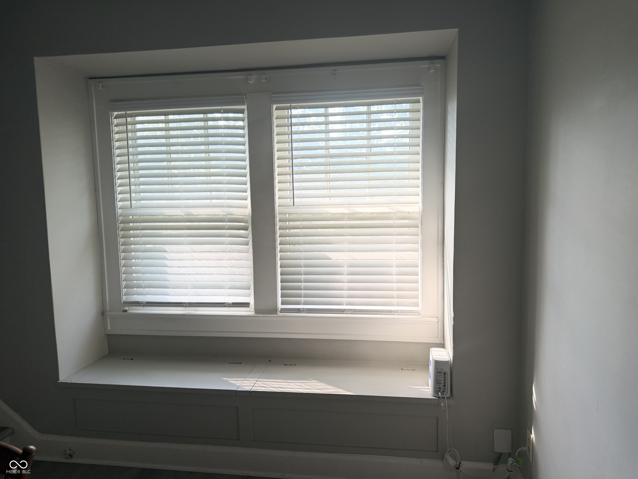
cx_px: 319
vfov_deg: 56.8
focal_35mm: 24
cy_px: 240
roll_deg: +0.2
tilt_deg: -5.1
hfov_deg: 71.6
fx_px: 442
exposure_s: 1/121
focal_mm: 6.76
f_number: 1.78
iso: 64
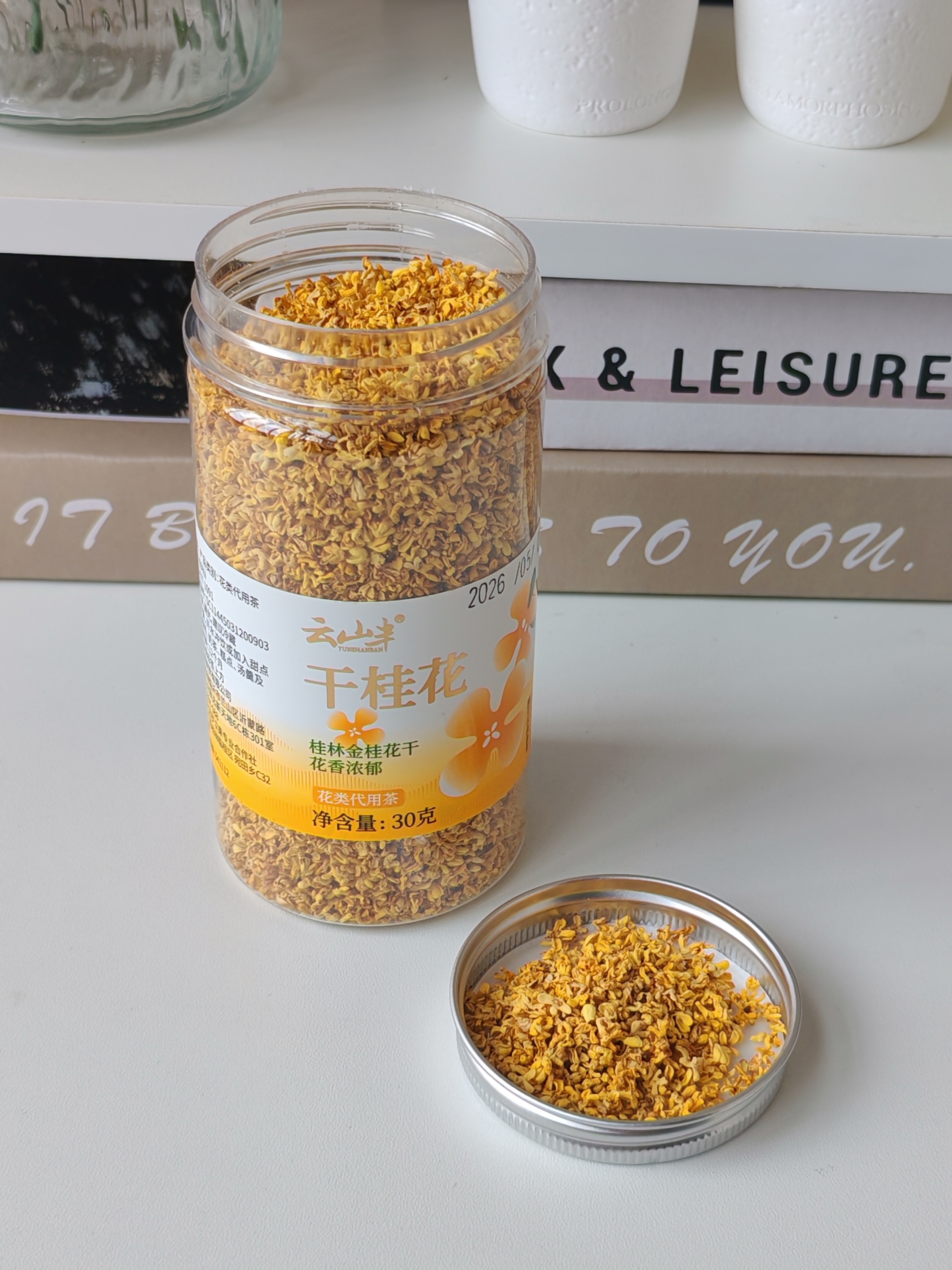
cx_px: 476
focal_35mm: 57
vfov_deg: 33.8
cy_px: 635
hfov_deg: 25.7
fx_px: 2090
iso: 50
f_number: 1.95
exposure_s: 1/200
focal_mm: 5.52
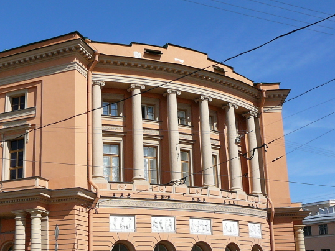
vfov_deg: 27.9
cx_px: 96
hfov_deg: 36.2
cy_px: 170
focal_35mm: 52
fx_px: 503
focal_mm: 5.2
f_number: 5
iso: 80
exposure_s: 1/640
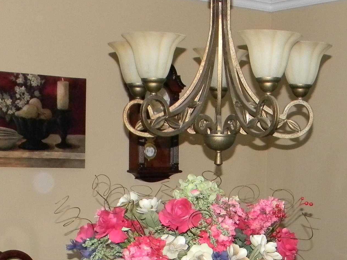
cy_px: 220
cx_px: 223
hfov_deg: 22.7
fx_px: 862
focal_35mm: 86
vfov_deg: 17.0
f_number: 3.7
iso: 396
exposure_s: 1/30
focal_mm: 6.4
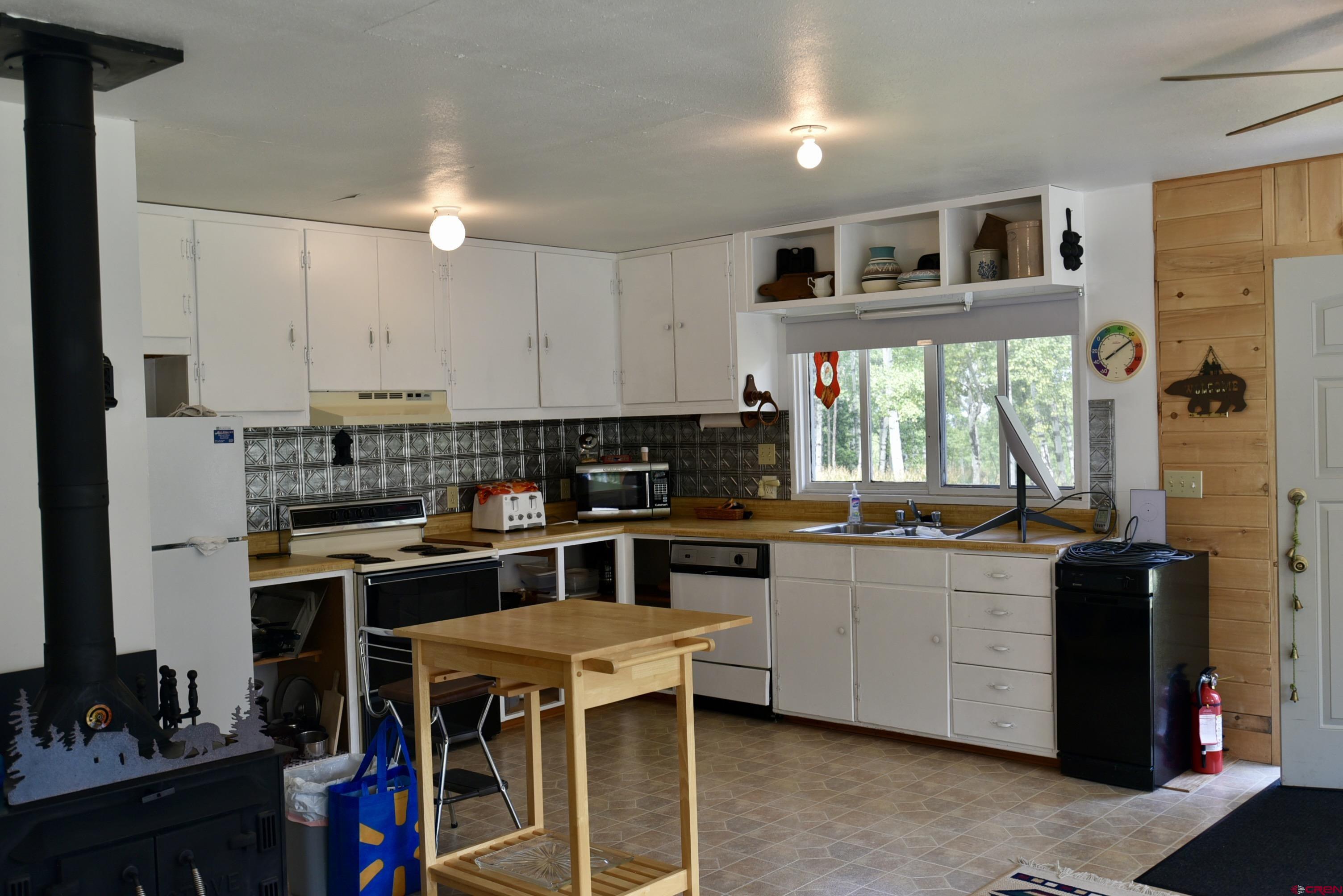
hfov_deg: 54.4
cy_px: 448
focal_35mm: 35
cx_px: 672
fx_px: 1306
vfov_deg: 37.9
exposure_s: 1/100
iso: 400
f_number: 5
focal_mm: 35
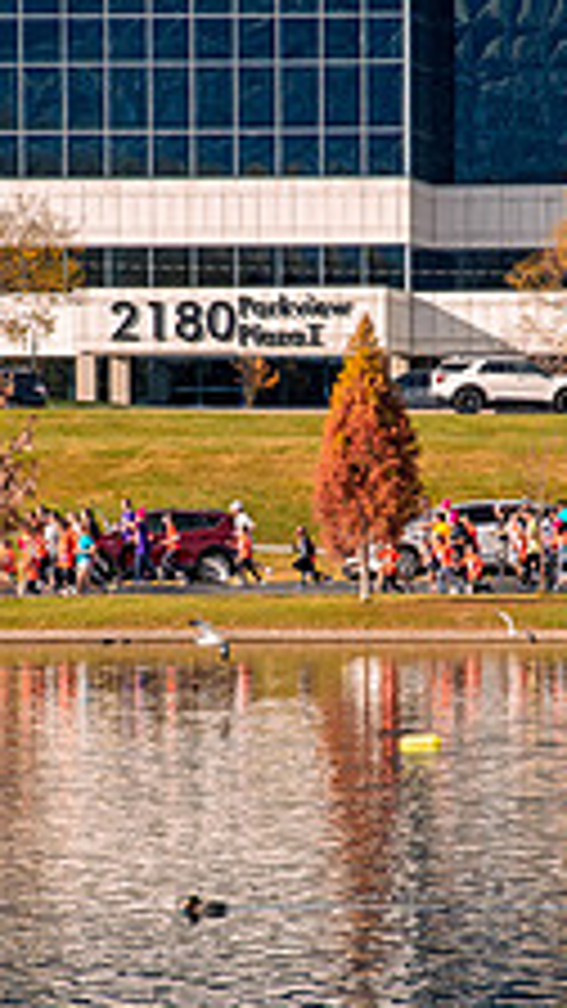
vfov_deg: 6.6
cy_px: 531
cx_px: 284
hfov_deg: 3.7
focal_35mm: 325
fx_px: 8687
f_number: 10
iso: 800
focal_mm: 120
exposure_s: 1/1000
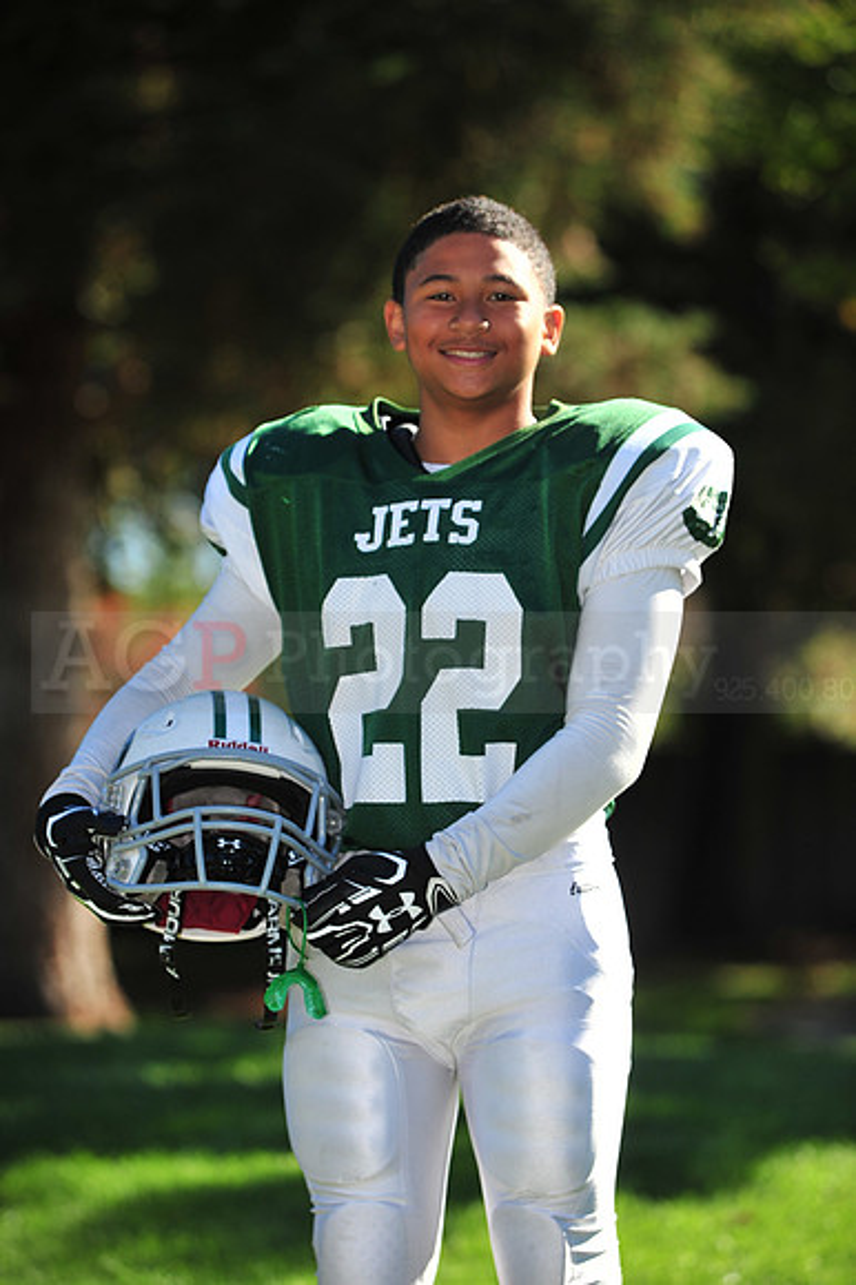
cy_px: 642
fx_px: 5892
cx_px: 428
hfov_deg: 8.3
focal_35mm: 165
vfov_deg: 12.5
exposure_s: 1/2000
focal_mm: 165
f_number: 4.5
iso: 400
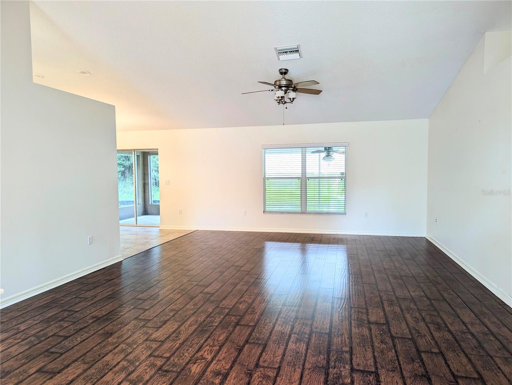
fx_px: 355
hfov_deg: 71.5
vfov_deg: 56.9
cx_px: 256
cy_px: 192
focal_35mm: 24
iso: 145
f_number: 1.68
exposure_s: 1/90
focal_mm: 6.9
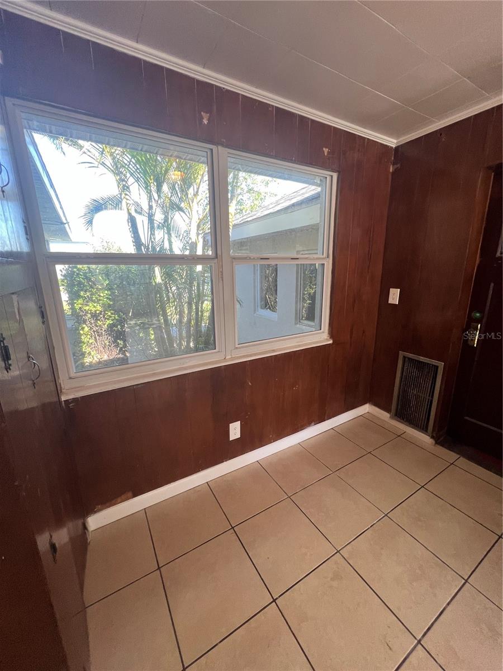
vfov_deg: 106.2
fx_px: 252
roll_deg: +0.0
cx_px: 252
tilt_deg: -13.5
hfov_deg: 89.9
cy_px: 336
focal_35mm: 13
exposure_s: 1/120
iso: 125
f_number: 1.8
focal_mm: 1.57
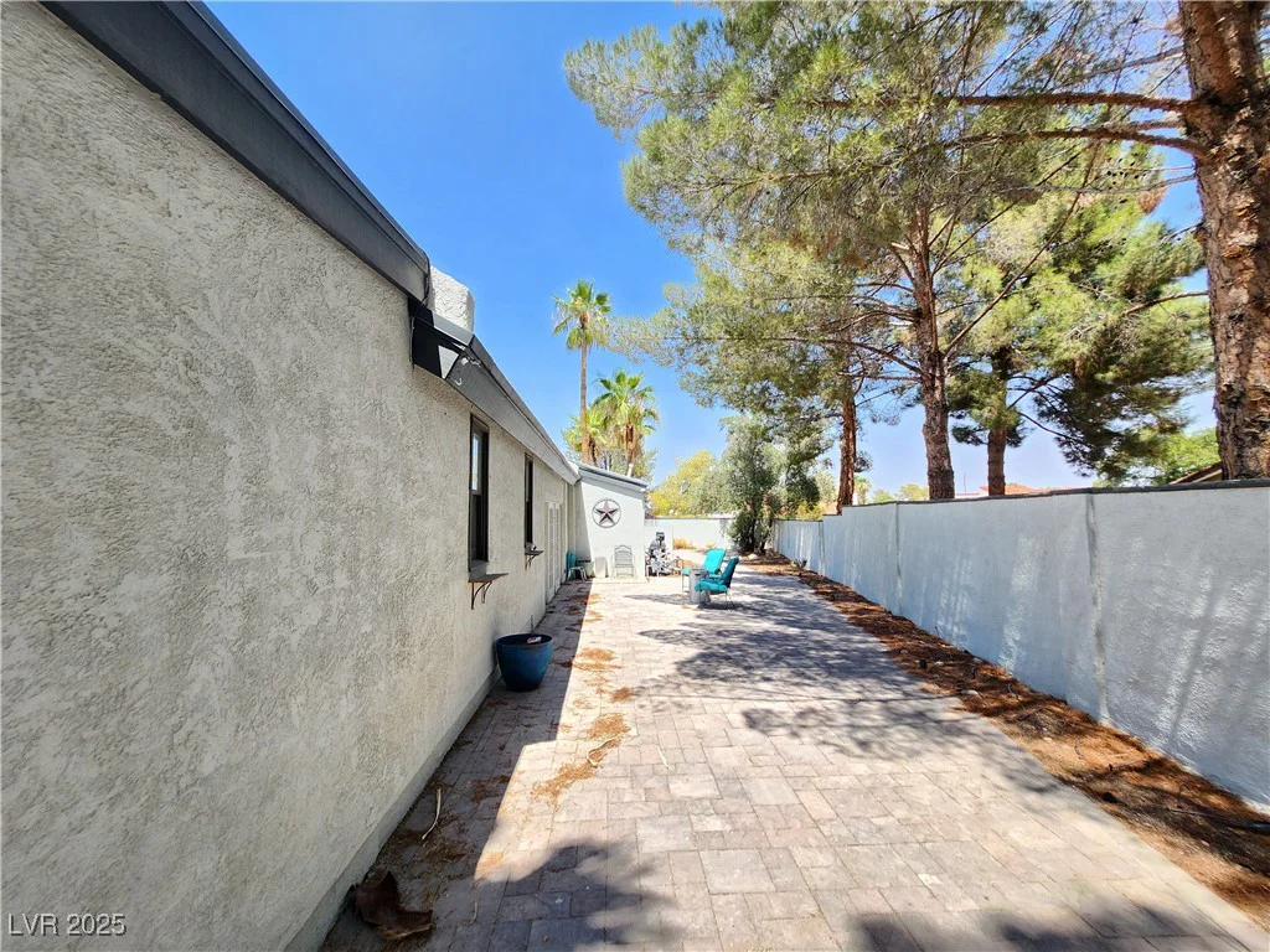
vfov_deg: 89.9
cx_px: 635
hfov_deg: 106.2
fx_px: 477
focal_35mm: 13
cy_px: 476
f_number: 2.2
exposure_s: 1/279
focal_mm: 1.74
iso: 32
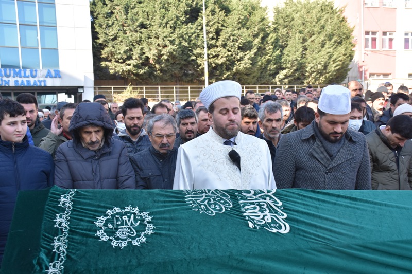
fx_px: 446
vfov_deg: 34.2
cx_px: 206
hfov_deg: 49.6
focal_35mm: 39
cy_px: 137
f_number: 8
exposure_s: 1/500
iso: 450
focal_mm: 26
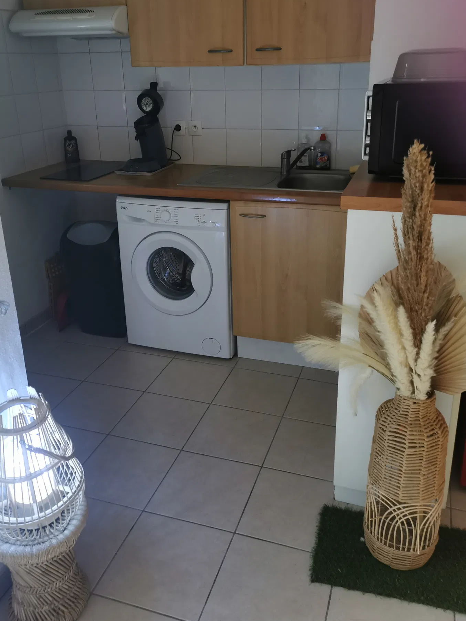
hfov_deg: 44.2
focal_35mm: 32
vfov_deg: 56.6
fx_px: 574
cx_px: 226
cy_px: 265
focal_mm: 5.58
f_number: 1.8
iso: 400
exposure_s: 1/33.3
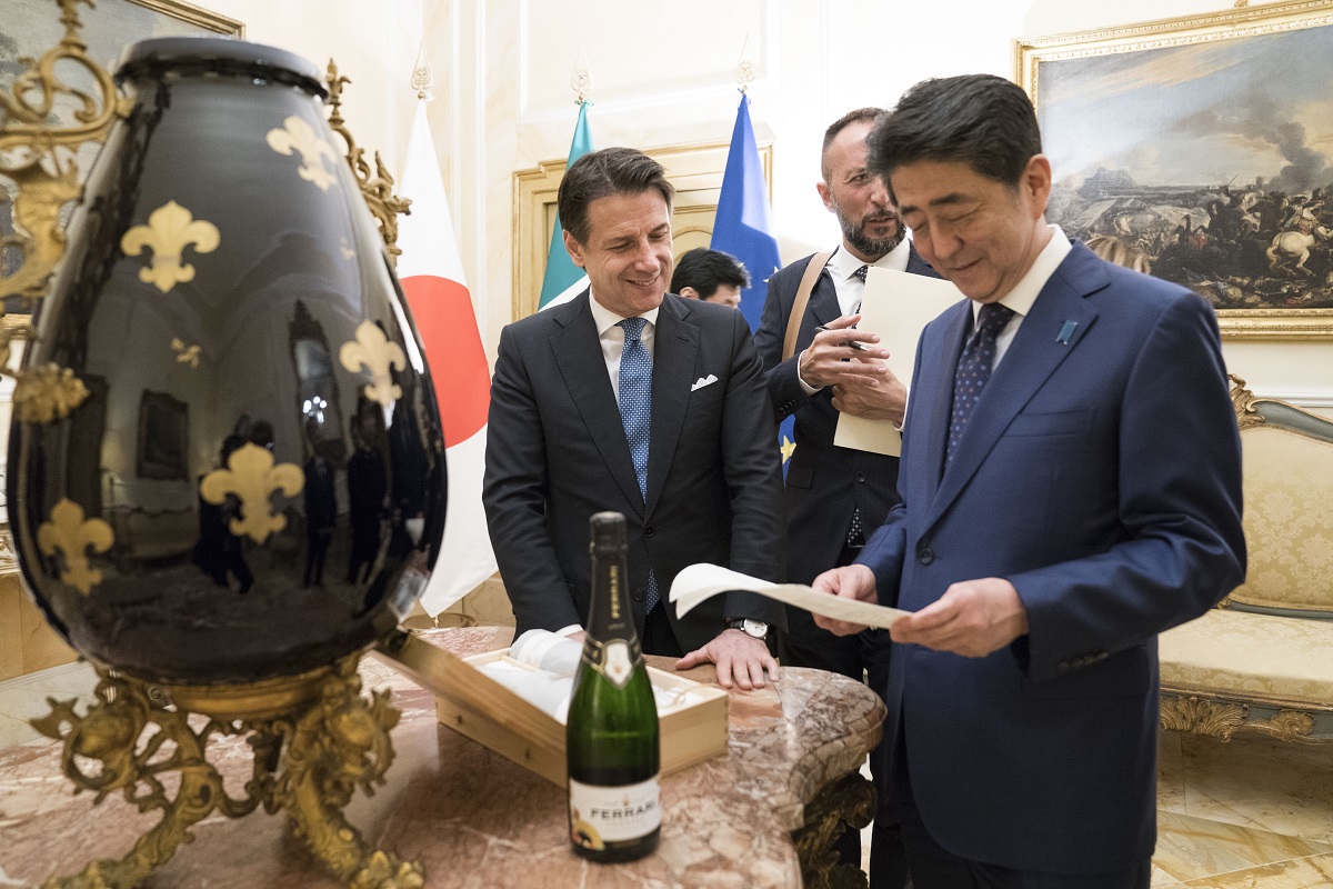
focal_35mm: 24
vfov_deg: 53.1
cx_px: 666
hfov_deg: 73.7
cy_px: 444
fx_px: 889
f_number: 3.2
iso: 4000
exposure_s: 1/125
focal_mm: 24
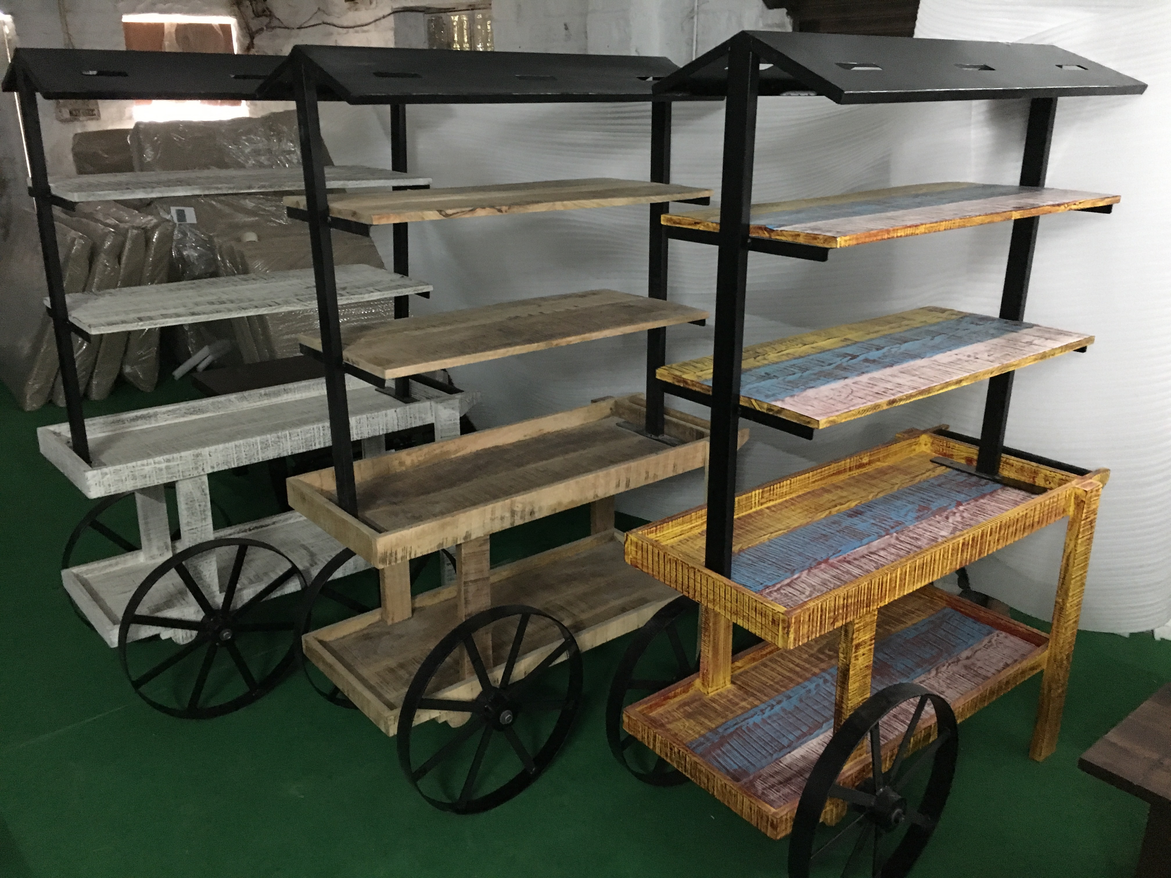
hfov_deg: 61.7
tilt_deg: -19.8
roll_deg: +1.6
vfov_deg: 48.2
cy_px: 439
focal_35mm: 29
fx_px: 981
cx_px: 586
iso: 500
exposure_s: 1/17
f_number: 2.2
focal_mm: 4.15
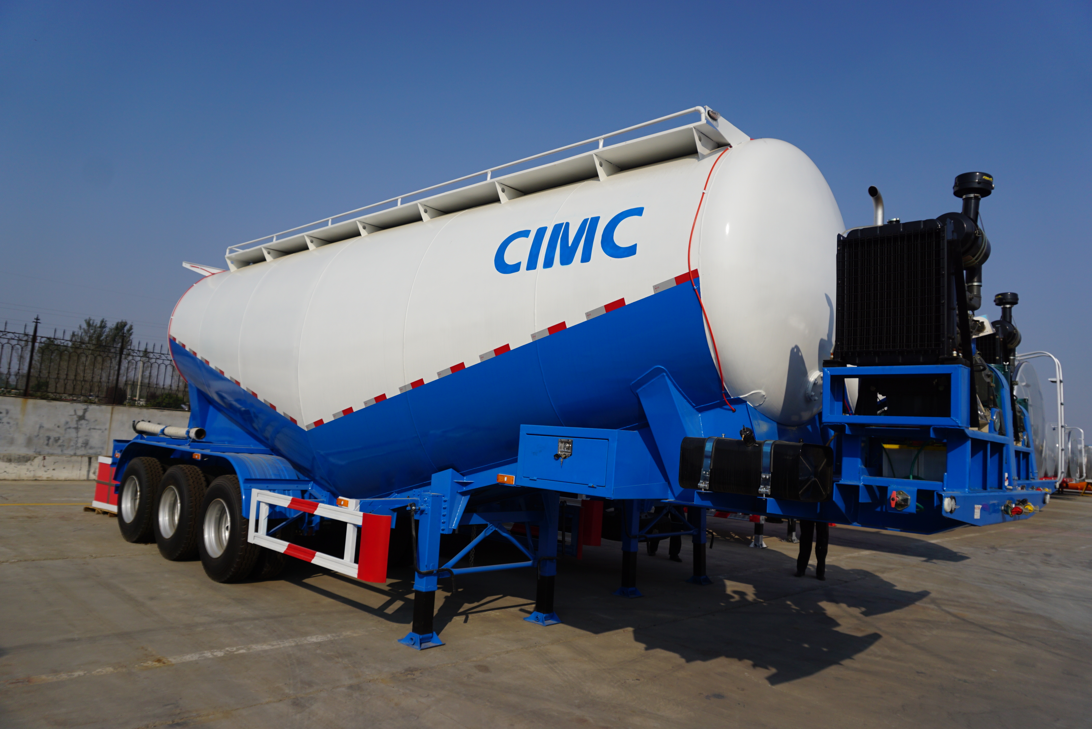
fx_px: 728
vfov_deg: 53.2
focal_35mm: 24
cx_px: 546
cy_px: 364
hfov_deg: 73.7
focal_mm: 16
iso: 100
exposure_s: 1/1600
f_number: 5
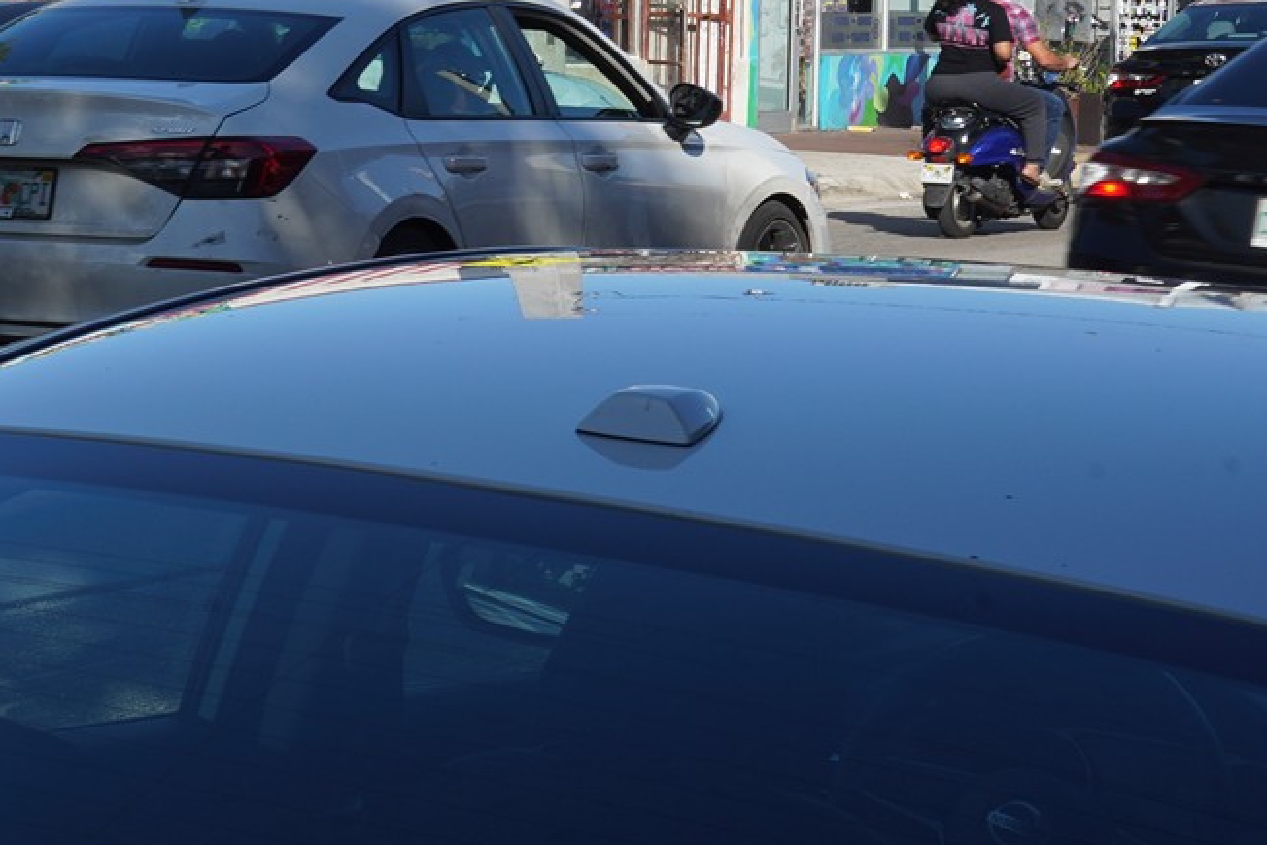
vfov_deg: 9.7
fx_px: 4963
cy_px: 31
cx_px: -377
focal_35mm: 141
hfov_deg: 14.0
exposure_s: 1/100
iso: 200
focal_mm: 46
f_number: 20
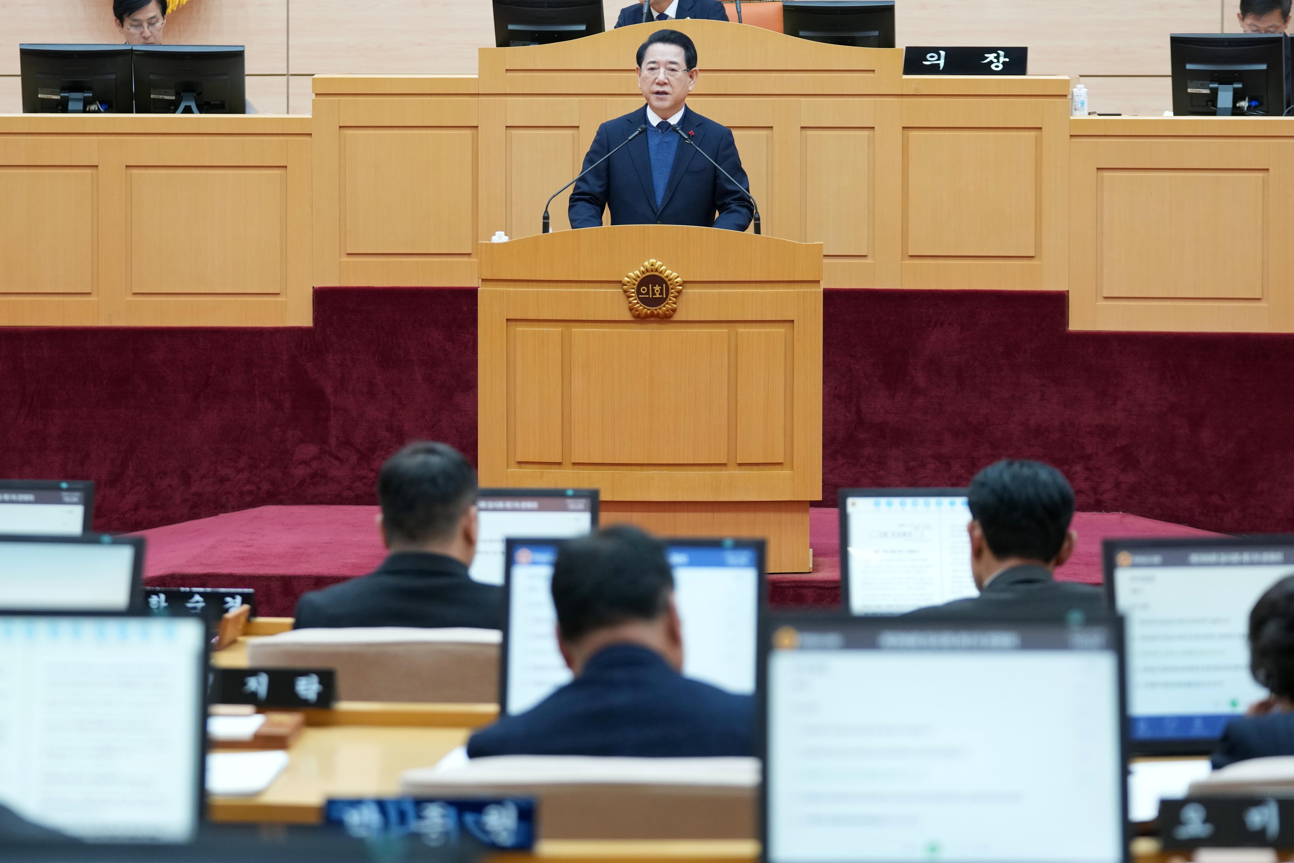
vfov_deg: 11.2
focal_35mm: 122
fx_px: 4385
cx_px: 660
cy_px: 346
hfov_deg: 16.8
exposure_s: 1/160
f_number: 3.2
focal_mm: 92
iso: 1600
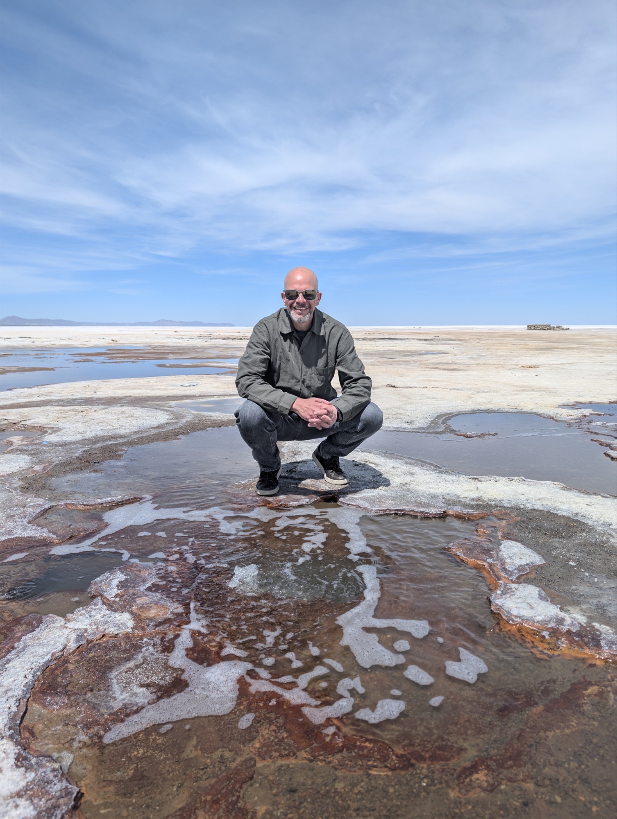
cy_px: 410
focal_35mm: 24
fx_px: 569
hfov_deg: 56.9
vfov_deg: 71.5
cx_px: 308
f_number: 1.68
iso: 22
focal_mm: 6.9
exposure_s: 1/1852
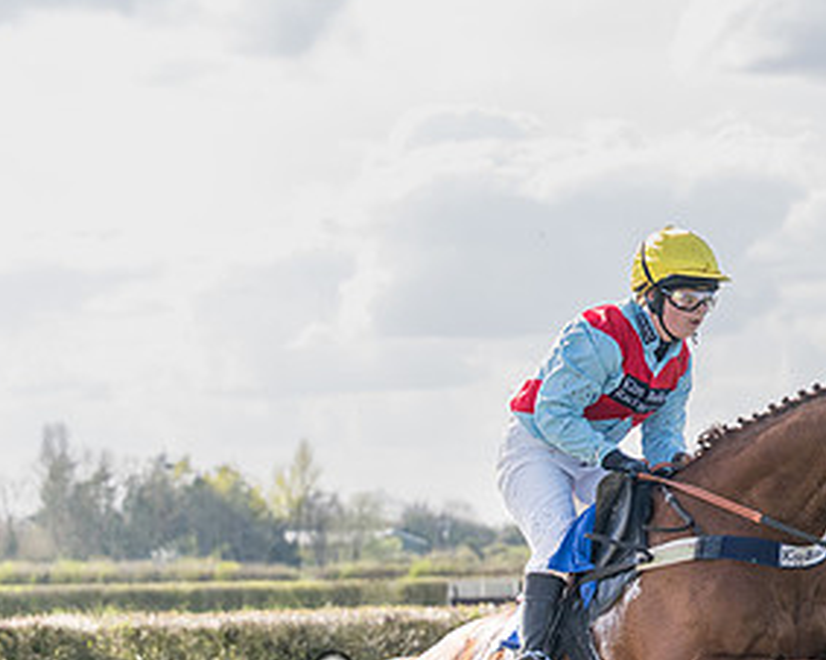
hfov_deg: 9.7
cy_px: 513
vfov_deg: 7.8
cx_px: 832
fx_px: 4837
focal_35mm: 198
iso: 400
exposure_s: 1/2000
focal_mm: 70
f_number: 4
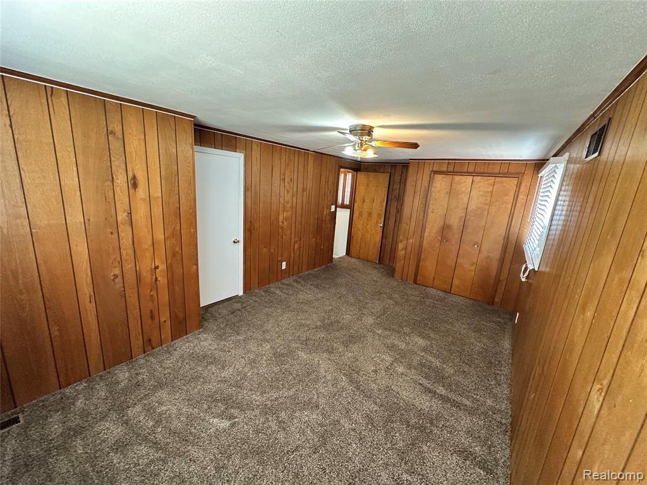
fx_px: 262
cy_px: 242
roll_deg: -4.0
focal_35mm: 14
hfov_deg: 102.1
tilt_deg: -11.7
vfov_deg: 85.7
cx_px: 324
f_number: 2.2
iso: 320
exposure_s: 1/70
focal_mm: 2.22
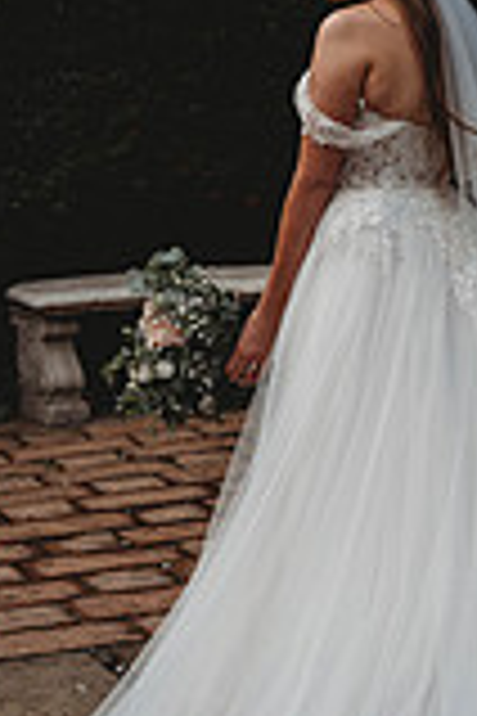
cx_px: 466
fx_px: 2246
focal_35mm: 113
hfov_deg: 12.0
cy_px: 284
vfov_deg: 18.1
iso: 100
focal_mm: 40
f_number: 2.8
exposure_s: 1/1000
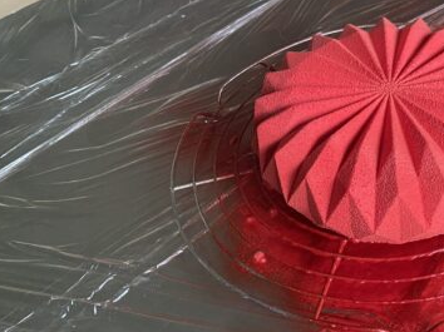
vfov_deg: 29.6
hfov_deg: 37.3
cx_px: 367
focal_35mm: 49
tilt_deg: -42.5
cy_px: 145
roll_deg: +6.5
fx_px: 628
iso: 500
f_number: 1.8
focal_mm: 4.25
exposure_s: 1/57
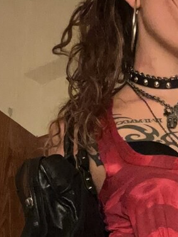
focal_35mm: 86
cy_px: 255
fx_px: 589
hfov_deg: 16.8
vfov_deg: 21.7
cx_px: 177
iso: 640
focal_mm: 2.69
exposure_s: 1/15
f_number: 1.9
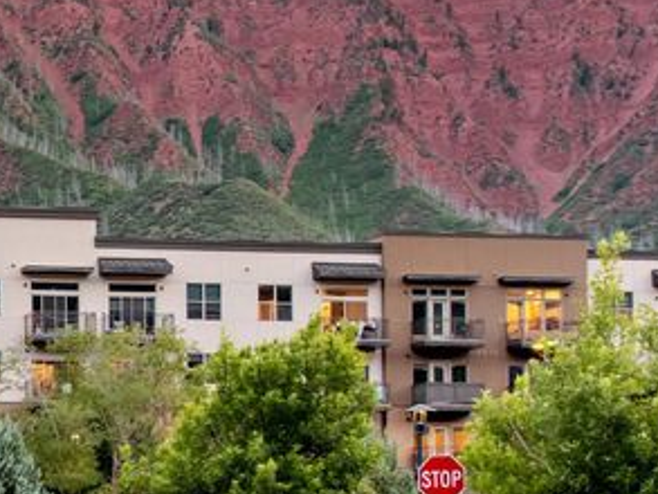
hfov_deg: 19.4
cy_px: 309
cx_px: -175
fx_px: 1788
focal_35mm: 94
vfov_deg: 15.7
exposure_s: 1/20
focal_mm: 28
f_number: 8
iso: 500
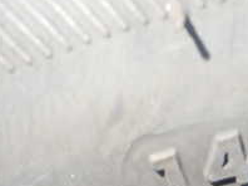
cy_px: 216
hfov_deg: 20.3
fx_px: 651
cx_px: 288
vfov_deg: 15.7
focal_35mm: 91
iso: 400
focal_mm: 5.4
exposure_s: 1/30
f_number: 2.3
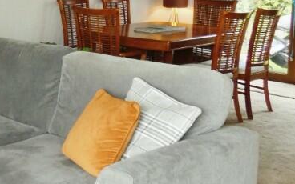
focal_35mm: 59
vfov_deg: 22.0
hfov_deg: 30.2
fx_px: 474
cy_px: 88
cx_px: -46
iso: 160
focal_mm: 3.6
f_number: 2.8
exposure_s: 1/60
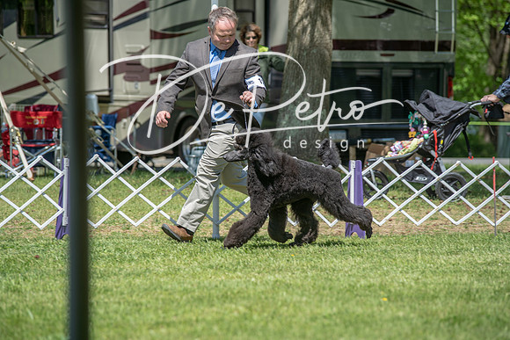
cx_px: 255
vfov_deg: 7.6
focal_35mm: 180
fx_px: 2550
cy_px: 170
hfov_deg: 11.4
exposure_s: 1/320
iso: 100
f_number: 5
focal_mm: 180
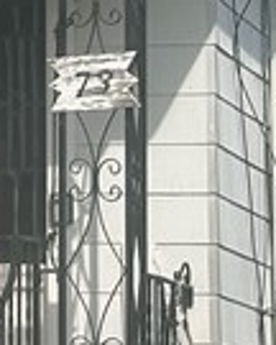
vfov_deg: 5.4
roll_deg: -1.9
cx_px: -608
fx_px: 3625
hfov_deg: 4.2
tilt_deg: +9.0
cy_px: -95
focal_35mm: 355
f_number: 1.78
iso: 64
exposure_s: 1/3472
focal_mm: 6.86
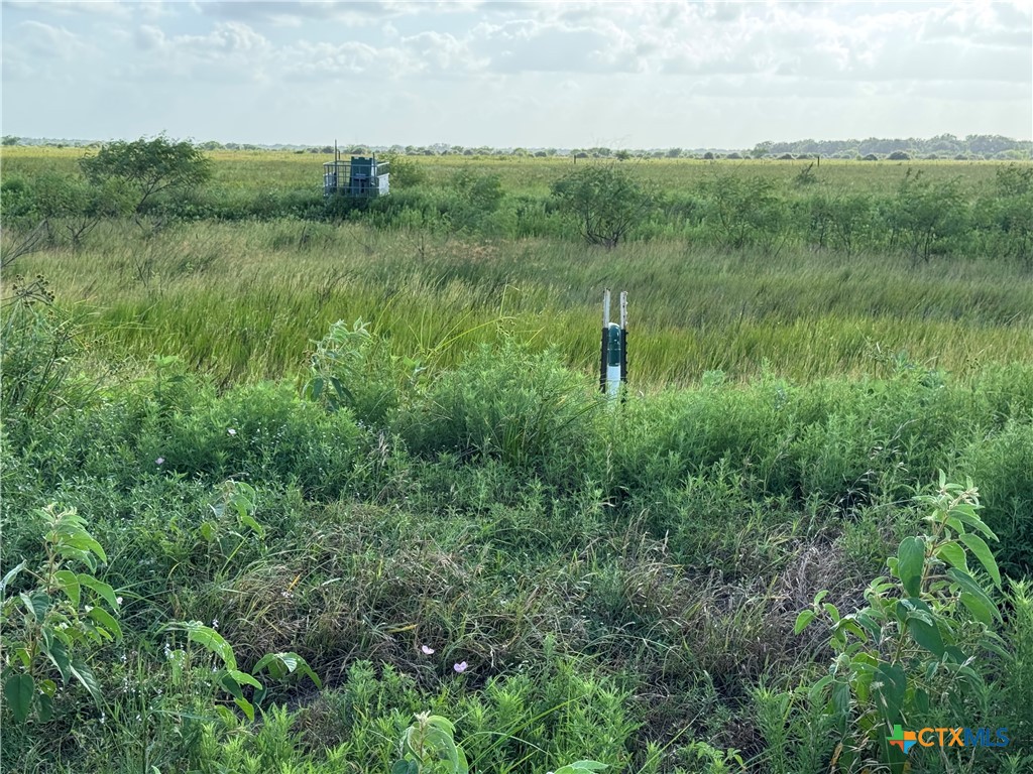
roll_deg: -2.4
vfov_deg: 30.3
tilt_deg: -8.8
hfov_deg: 39.7
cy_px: 387
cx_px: 516
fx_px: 1432
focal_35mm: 48
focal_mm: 6.76
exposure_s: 1/1133
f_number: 1.78
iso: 64
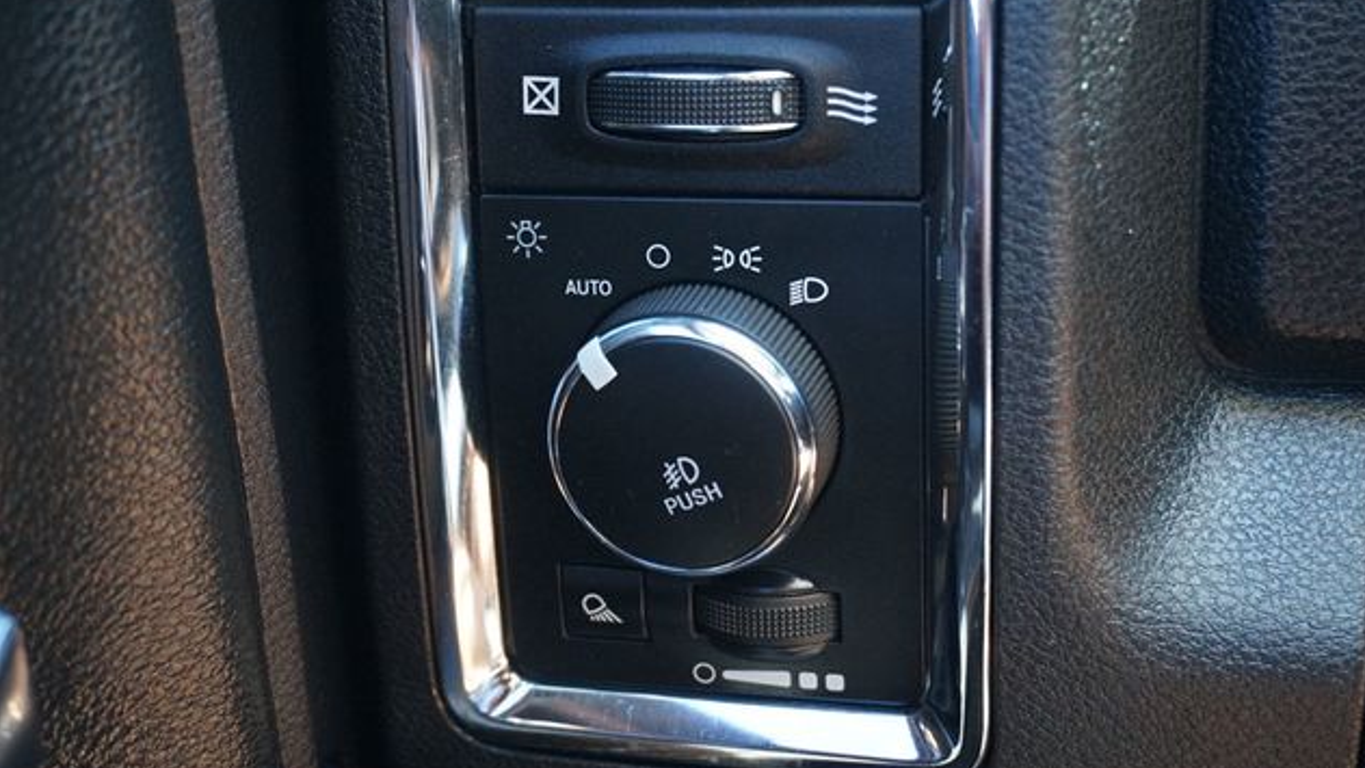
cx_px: 690
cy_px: 396
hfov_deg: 39.5
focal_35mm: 53
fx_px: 1901
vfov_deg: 22.8
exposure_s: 1/60
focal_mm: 33
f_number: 5
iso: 2500
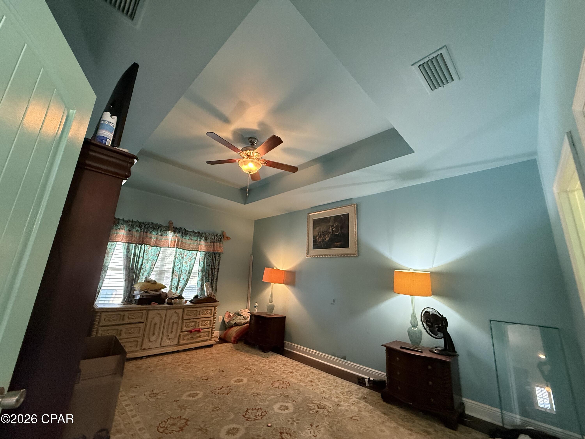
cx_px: 292
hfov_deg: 102.1
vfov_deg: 85.7
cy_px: 220
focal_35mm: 14
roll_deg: -2.9
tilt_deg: +13.8
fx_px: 237
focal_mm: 2.22
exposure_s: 1/60
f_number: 2.2
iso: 500
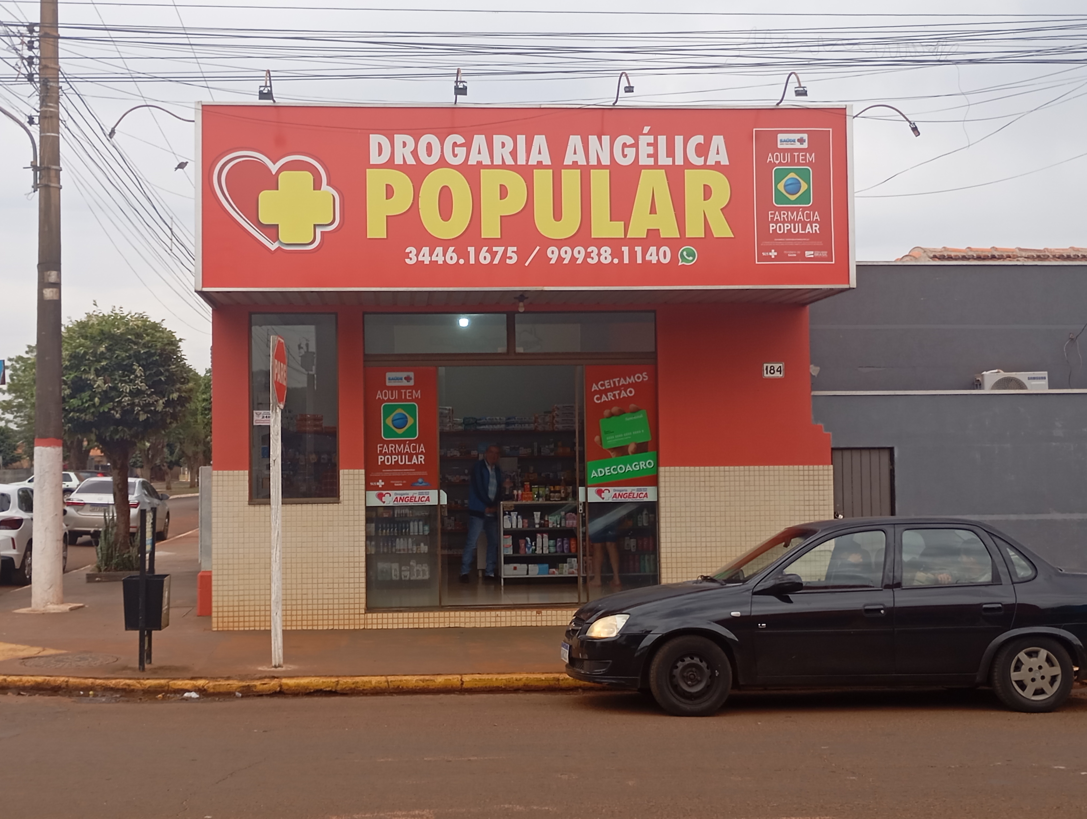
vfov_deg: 31.0
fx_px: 1478
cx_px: 544
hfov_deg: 40.4
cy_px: 410
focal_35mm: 47
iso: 121
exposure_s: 1/120
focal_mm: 4.27
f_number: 1.8
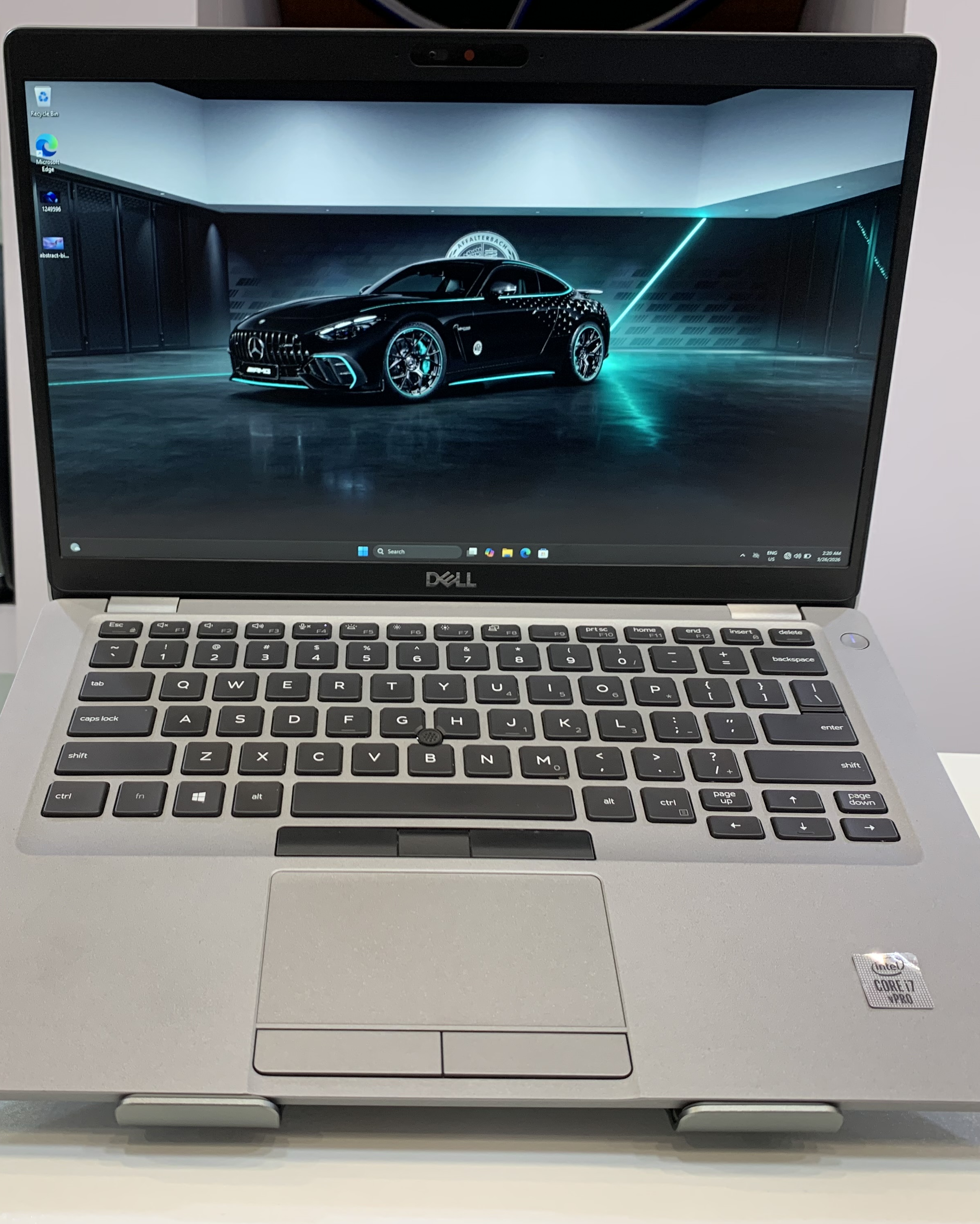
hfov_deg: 43.1
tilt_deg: -10.2
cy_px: 613
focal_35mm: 34
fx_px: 1233
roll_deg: -1.4
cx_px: 386
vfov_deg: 52.8
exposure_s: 1/100
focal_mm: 4.25
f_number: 1.8
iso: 80
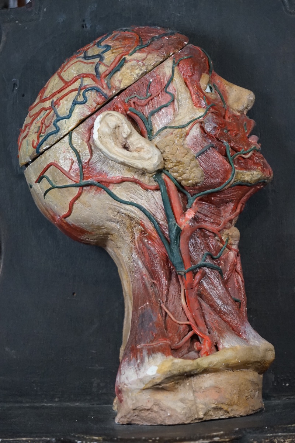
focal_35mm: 274
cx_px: 148
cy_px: 222
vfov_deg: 7.5
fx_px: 3368
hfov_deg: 5.0
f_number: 6.3
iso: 2500
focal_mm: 183
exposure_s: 1/320
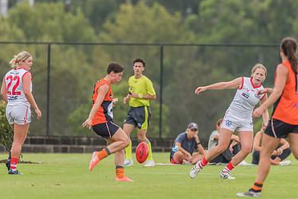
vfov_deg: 1.2
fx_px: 9515
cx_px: 170
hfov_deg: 1.8
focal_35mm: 1150
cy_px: 96
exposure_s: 1/1600
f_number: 6.3
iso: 1250
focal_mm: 600
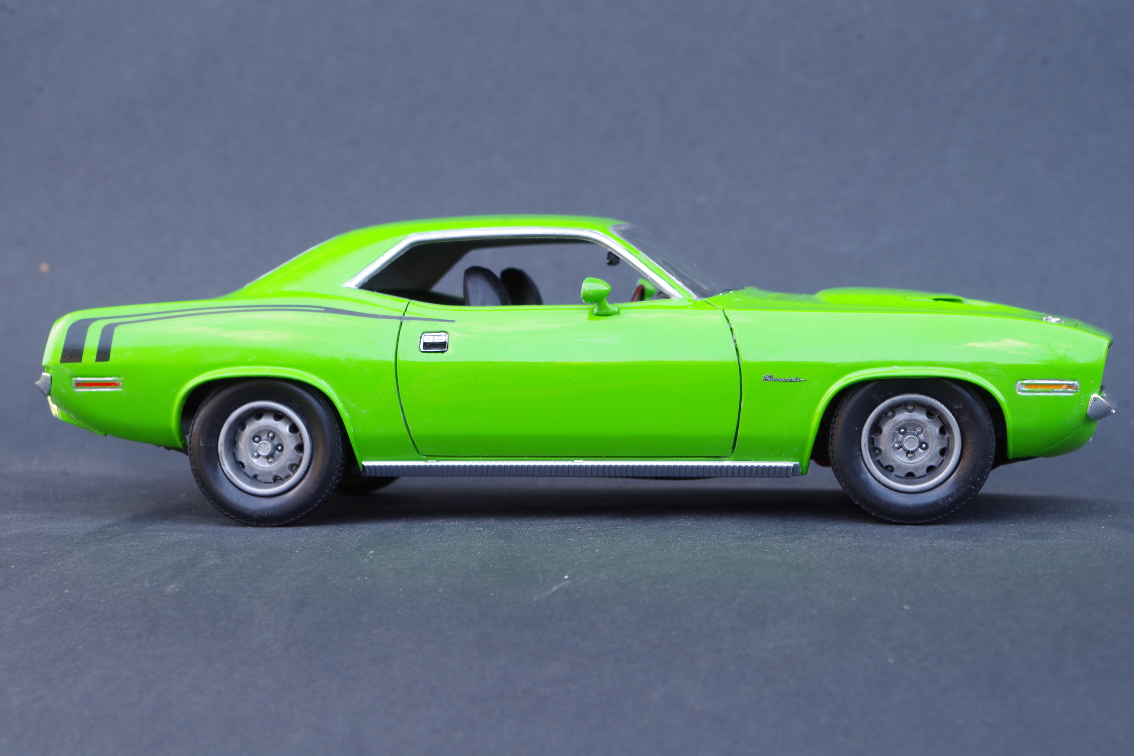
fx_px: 2268
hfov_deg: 28.1
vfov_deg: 18.9
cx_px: 567
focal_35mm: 72
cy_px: 378
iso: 100
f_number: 13
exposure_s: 1/6
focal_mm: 47.5
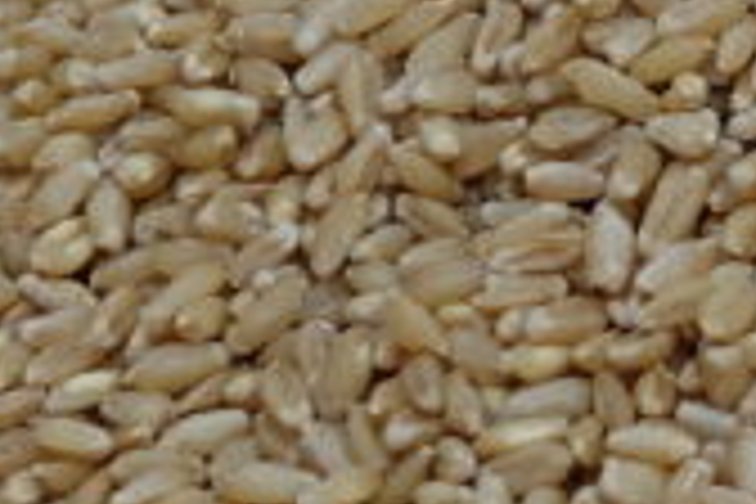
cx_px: 927
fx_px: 23581
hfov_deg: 1.8
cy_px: -497
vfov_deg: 1.2
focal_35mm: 1123
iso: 100
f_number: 4
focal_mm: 67.46
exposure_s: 1/400
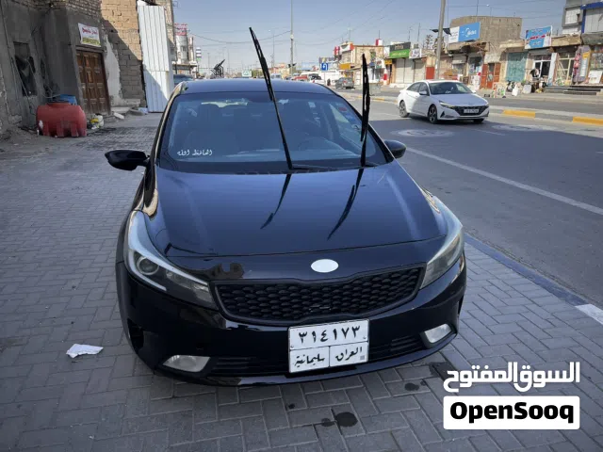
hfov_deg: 67.3
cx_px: 302
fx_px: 453
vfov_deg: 53.1
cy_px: 226
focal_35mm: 26
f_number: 1.5
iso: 50
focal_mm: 5.7
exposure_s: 1/1038
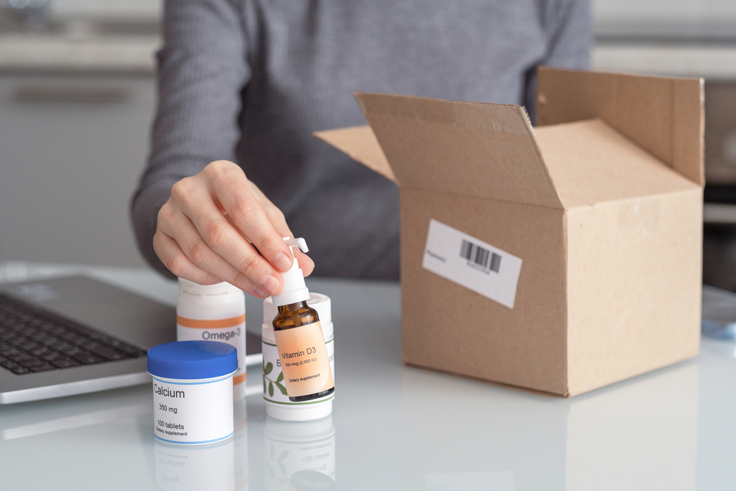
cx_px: 368
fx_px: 1717
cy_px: 246
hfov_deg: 24.2
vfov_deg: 16.3
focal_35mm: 84
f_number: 2.8
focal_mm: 56
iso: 800
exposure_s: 1/60
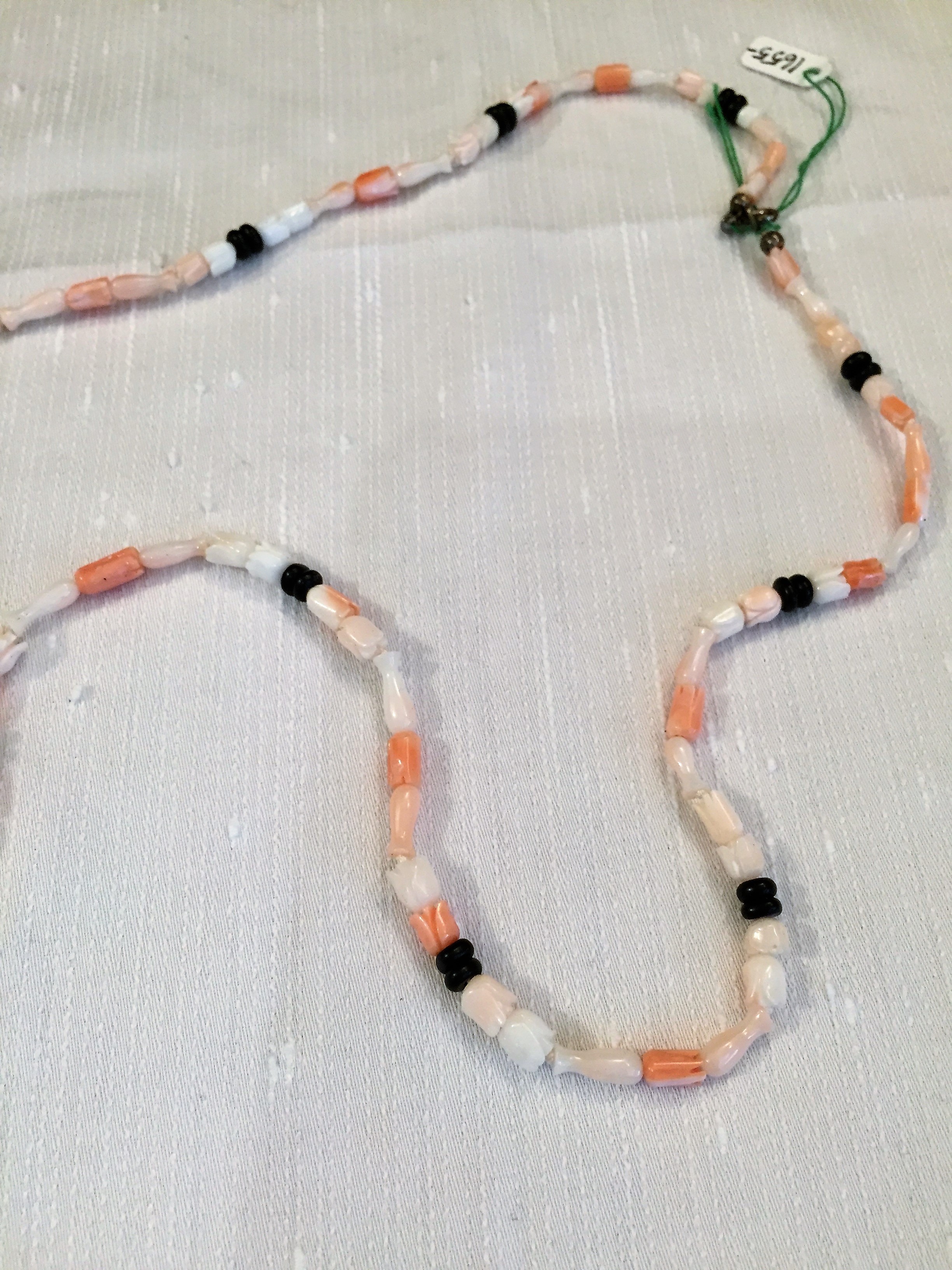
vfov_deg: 61.7
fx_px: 1063
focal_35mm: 29
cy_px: 635
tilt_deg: -65.1
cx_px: 476
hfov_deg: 48.2
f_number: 2.2
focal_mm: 4.15
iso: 160
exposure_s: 1/33
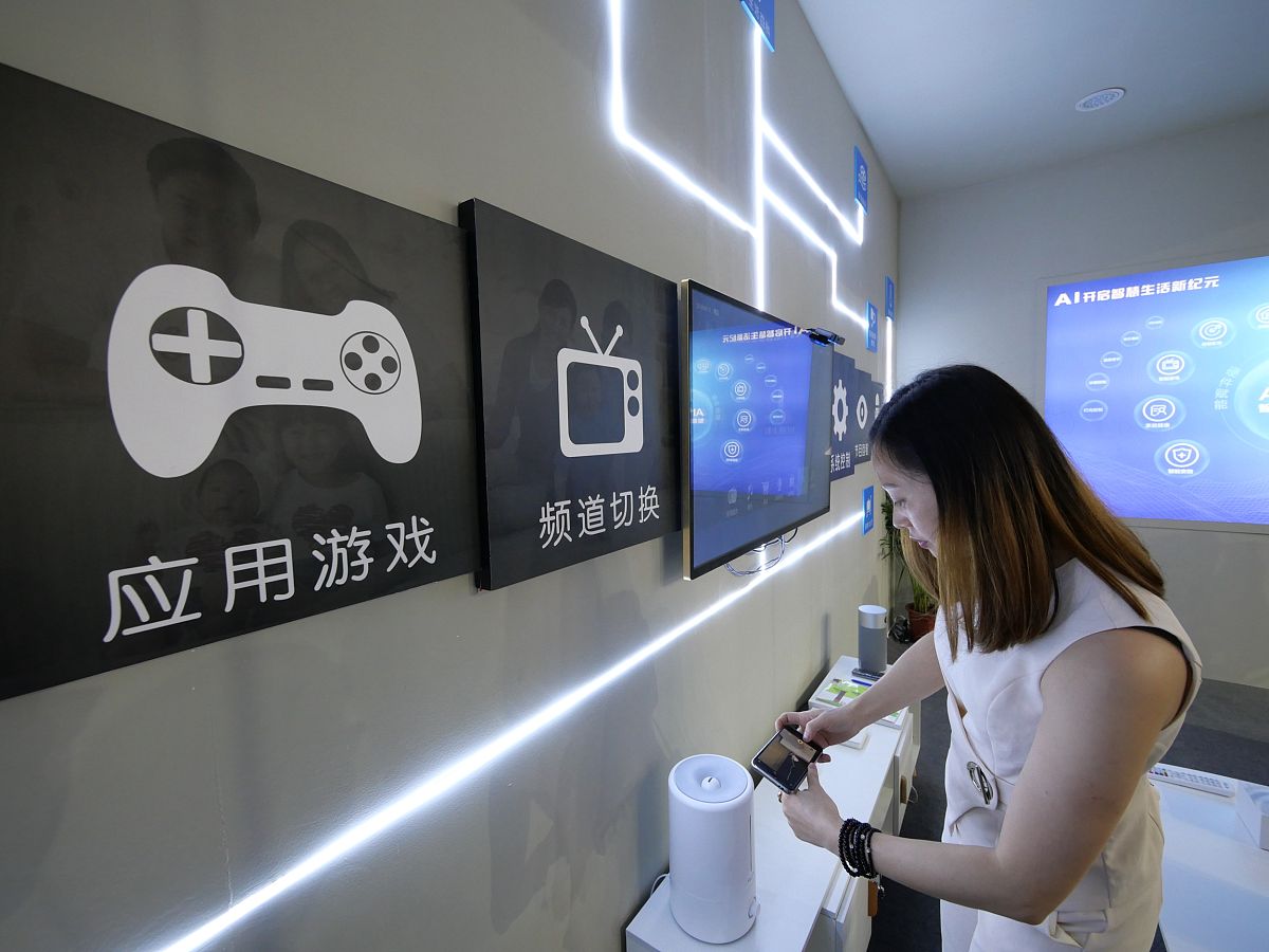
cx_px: 634
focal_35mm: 14
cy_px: 476
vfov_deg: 85.7
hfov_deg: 102.1
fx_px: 513
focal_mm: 7
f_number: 4
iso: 1000
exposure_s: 1/60
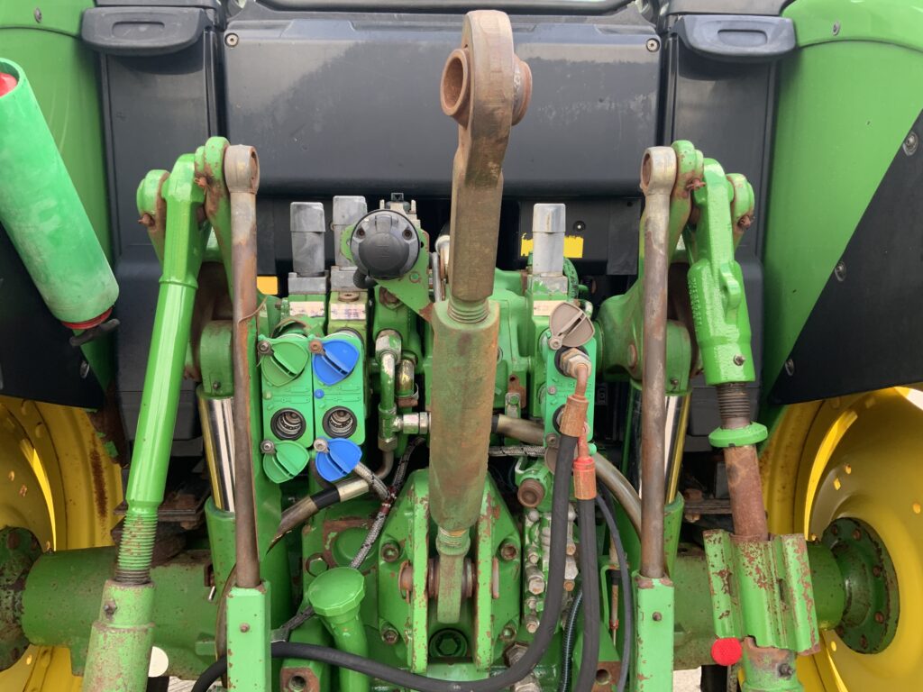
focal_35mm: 29
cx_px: 462
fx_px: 773
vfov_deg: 48.2
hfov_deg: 61.7
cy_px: 346
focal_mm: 3
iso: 25
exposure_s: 1/122
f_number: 1.8
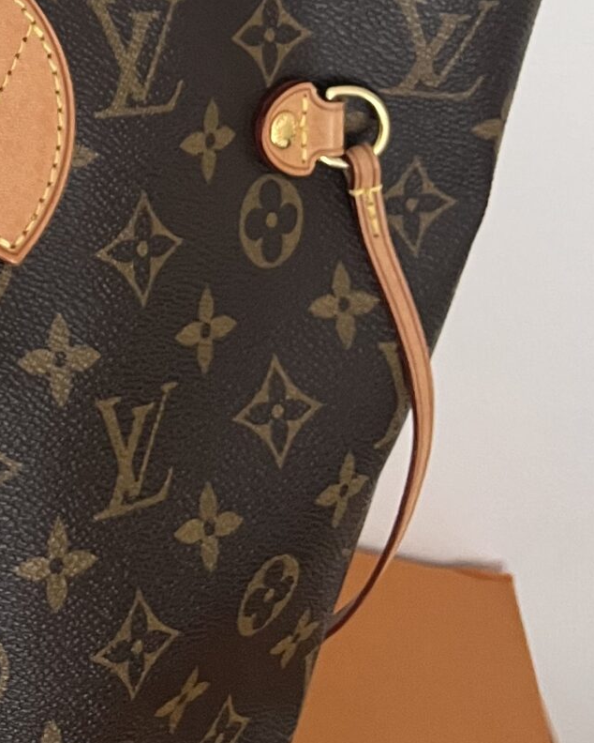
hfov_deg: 16.9
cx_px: -303
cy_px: -391
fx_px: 1801
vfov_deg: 19.9
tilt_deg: -18.5
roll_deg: -5.7
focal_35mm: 82
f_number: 1.6
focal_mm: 5.1
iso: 160
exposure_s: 1/60
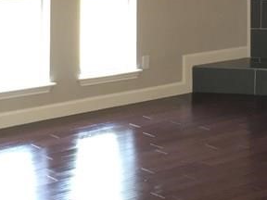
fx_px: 794
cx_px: 187
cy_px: -40
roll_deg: -0.7
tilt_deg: -1.5
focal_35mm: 103
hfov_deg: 19.0
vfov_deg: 13.9
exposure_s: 1/30
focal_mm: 4.15
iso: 160
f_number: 2.2
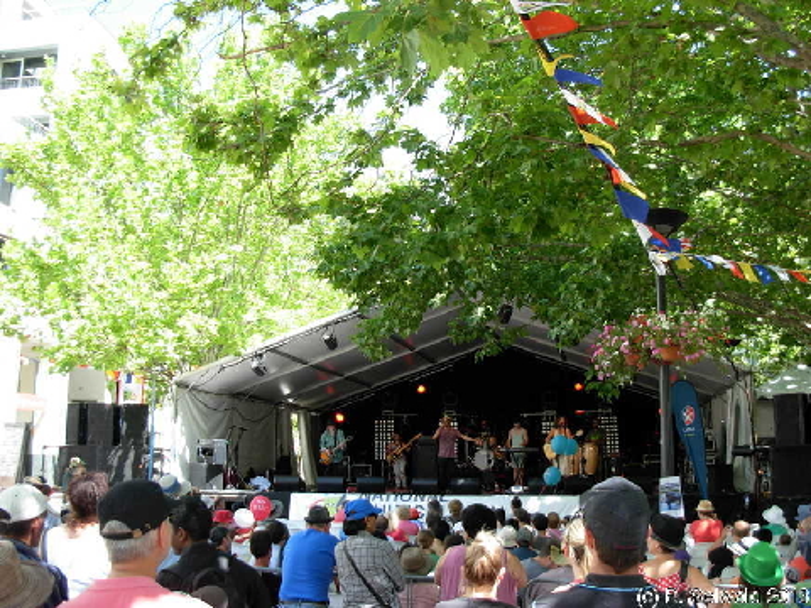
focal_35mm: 38
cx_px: 406
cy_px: 304
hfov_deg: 49.0
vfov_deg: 37.7
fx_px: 890
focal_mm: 6.3
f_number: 2.9
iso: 79
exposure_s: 1/136
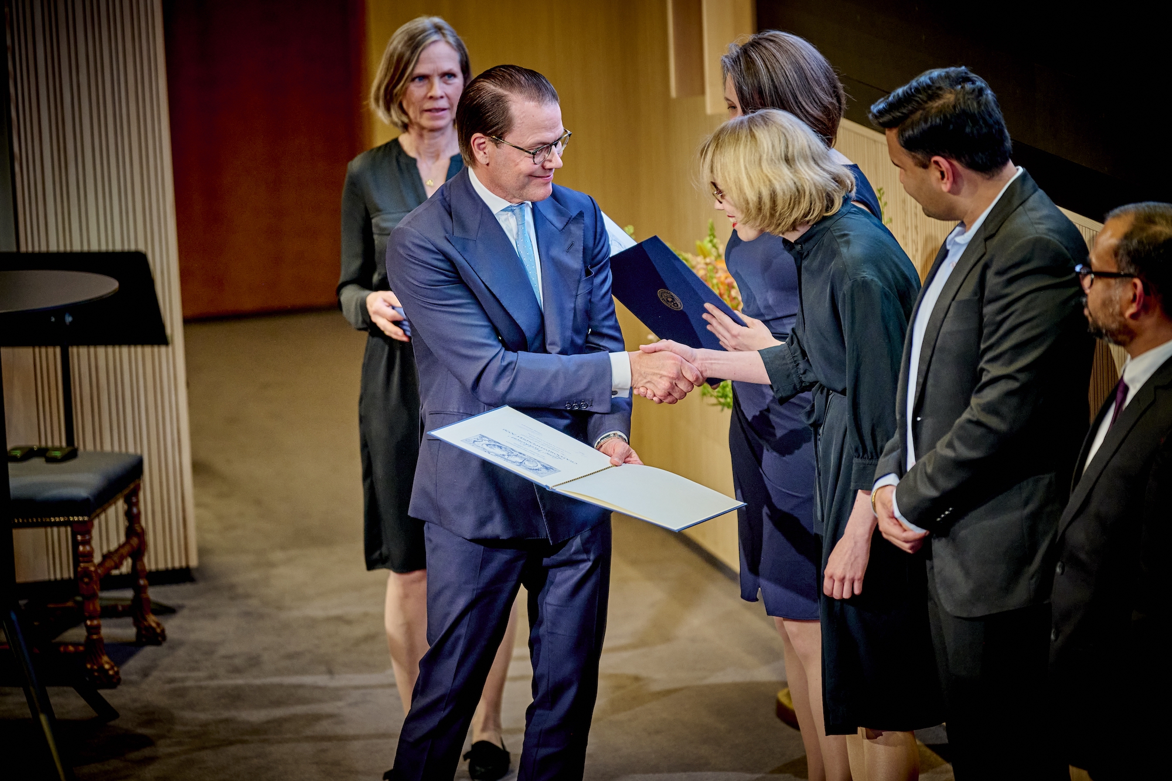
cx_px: 586
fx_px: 4883
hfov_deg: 13.7
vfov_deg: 9.1
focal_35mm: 150
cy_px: 390
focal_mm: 150
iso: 1250
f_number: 2.8
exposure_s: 1/200
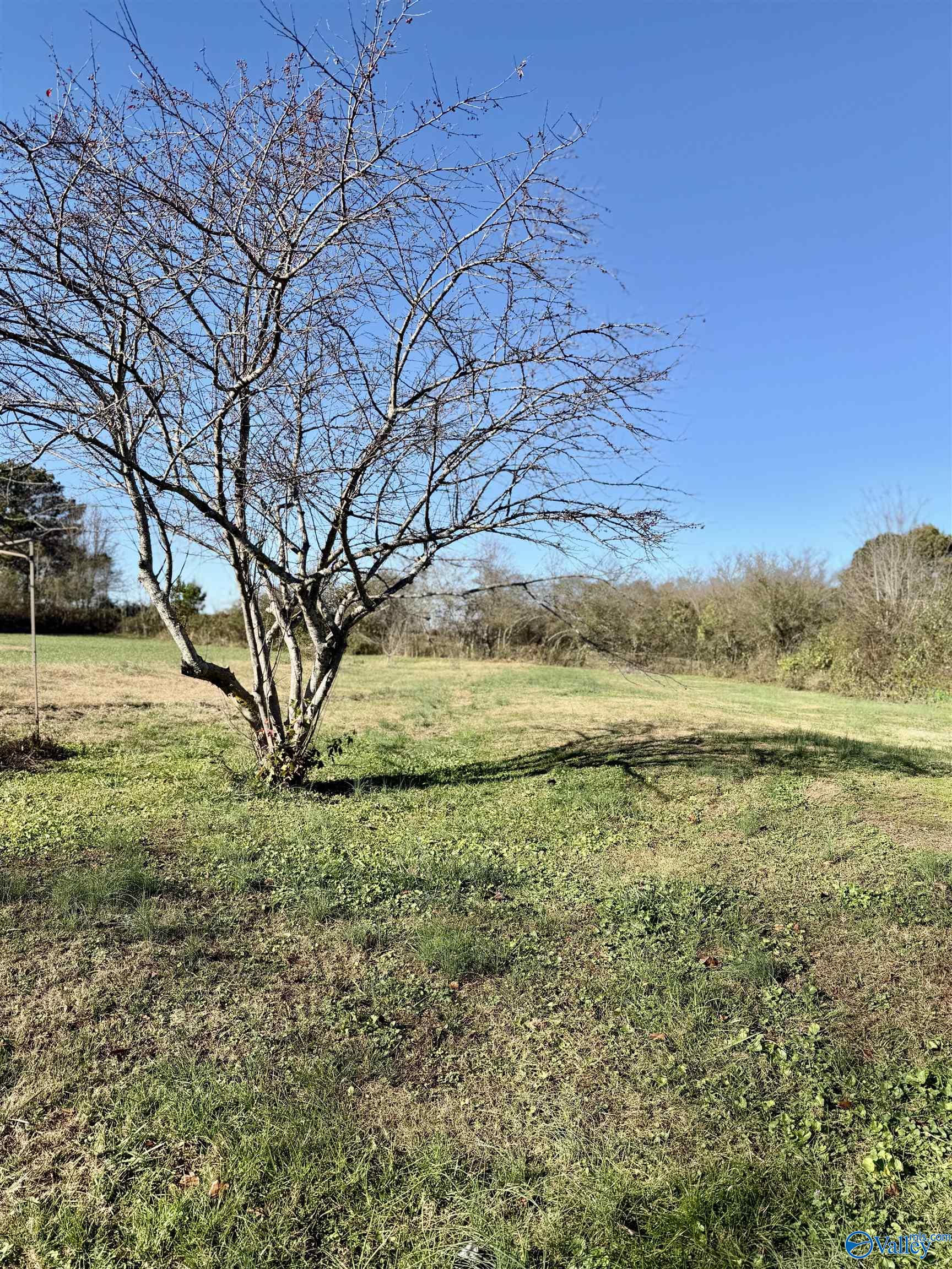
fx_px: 880
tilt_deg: +1.1
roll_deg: -3.1
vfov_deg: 71.6
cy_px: 634
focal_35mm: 24
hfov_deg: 56.8
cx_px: 476
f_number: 1.78
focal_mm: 6.76
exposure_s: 1/3425
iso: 80
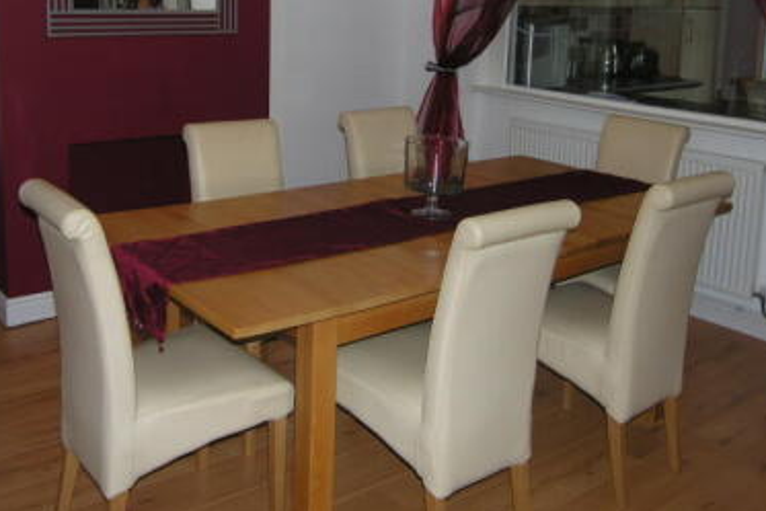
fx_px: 830
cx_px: 344
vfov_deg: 33.4
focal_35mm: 39
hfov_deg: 49.5
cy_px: 116
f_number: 2.6
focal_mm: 6.1
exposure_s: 1/60.1
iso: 50
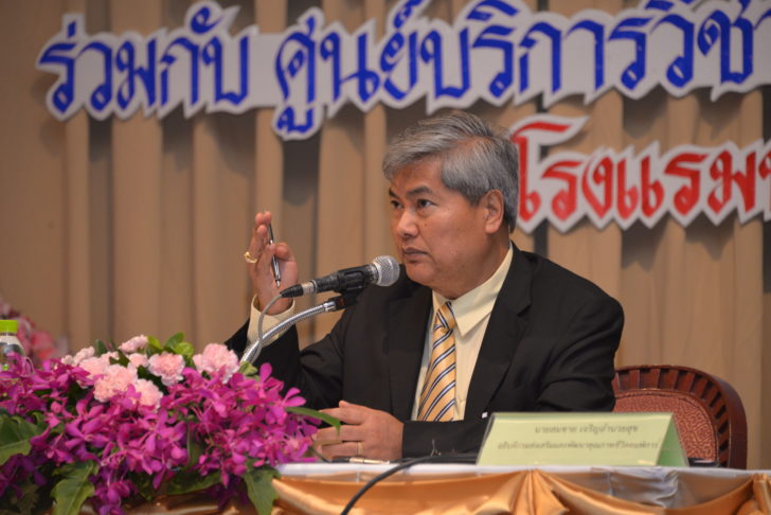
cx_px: 386
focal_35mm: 300
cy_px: 258
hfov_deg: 6.9
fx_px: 6427
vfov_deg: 4.6
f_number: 6.3
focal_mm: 300
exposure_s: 1/160
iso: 2000
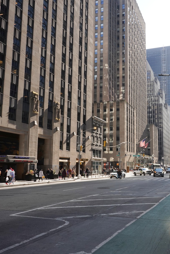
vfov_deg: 57.2
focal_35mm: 33
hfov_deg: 38.3
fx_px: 234
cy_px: 136
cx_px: 139
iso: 800
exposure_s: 1/100
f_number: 20
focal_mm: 20
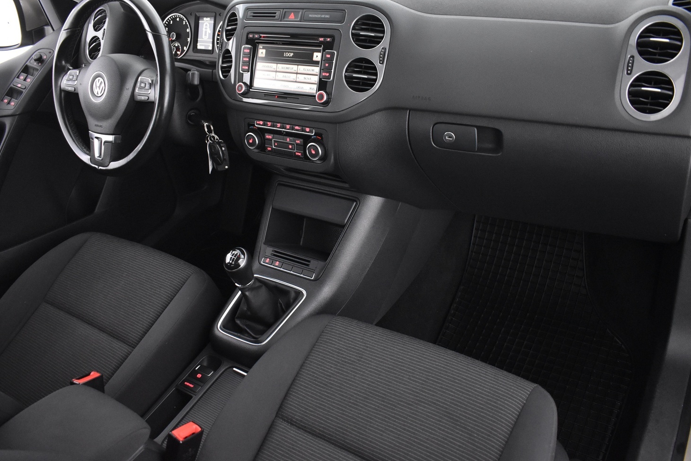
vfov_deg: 43.6
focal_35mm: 30
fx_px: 576
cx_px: 338
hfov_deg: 61.9
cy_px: 225
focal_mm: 18
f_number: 3.5
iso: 3200
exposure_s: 1/20
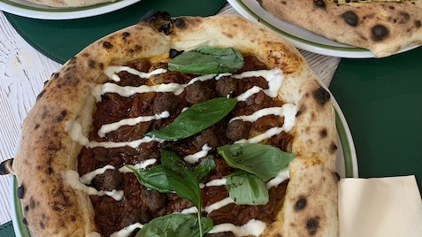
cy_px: 103
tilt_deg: -63.6
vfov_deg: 31.1
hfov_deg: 52.8
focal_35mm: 38
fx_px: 425
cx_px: 211
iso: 80
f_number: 1.8
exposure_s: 1/50
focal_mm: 4.25
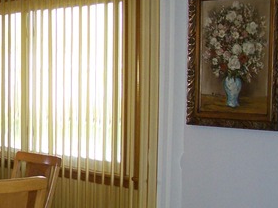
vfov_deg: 14.9
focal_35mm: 99
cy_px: 129
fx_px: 794
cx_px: -7
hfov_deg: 19.2
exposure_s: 1/60
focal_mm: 7.1
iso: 160
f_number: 2.9
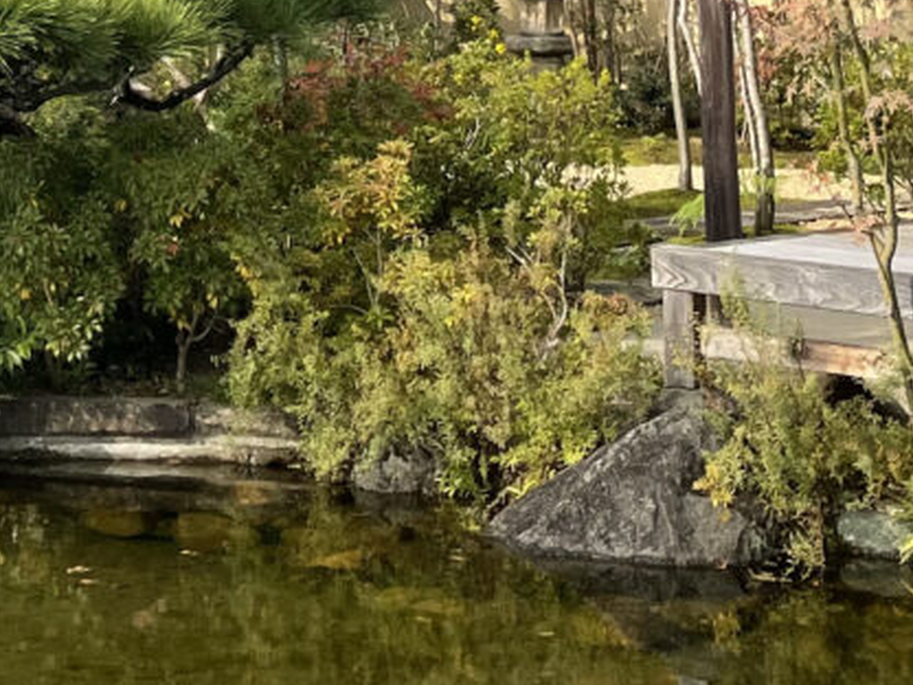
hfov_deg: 18.9
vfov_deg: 13.2
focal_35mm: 100
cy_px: -595
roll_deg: -0.8
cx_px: -88
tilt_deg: +11.4
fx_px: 2638
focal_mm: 4.2
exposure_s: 1/1689
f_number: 1.6
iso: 32
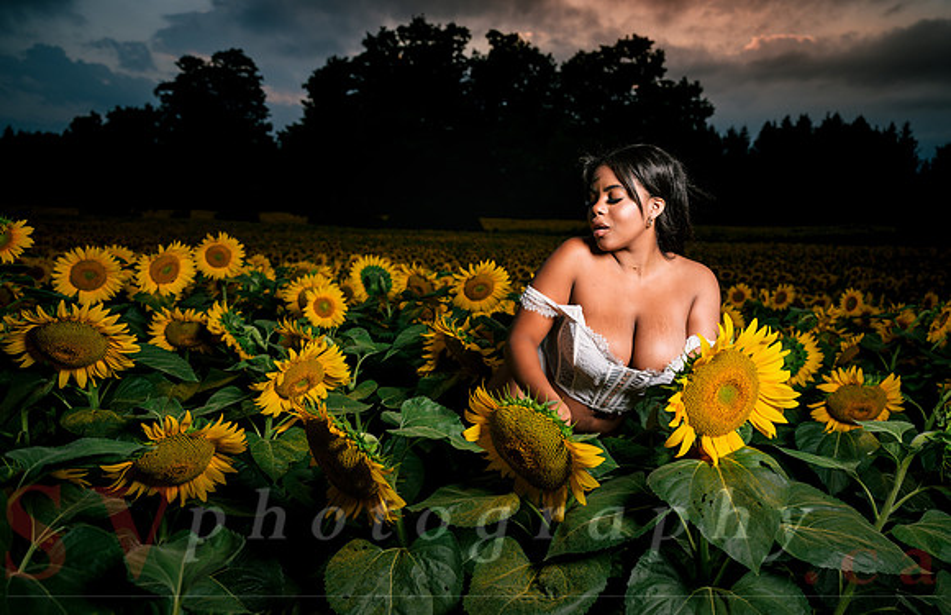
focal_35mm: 28
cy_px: 308
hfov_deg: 65.5
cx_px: 476
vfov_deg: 45.2
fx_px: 739
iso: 64
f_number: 4
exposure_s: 1/125
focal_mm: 28
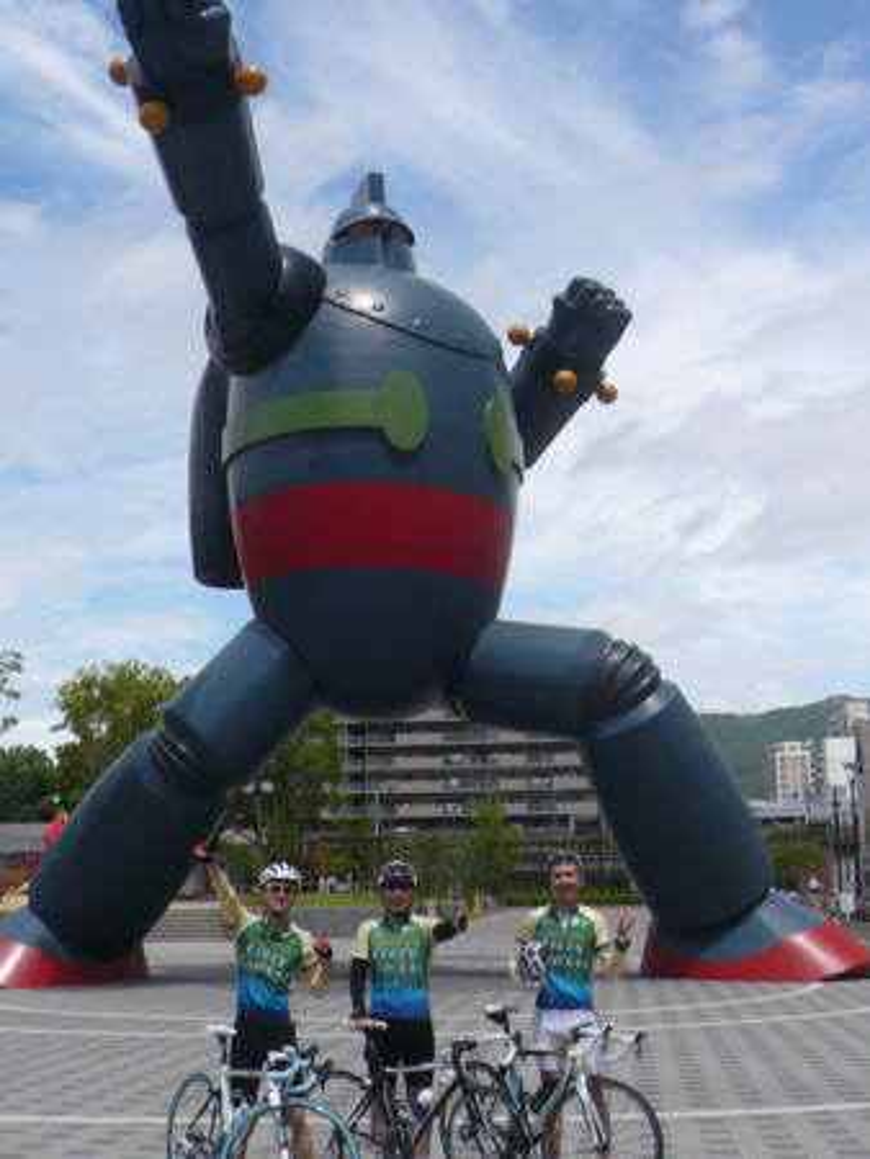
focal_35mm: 44
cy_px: 580
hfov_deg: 32.9
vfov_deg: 42.9
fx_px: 1473
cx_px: 435
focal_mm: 4.7
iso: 100
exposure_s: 1/320
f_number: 8
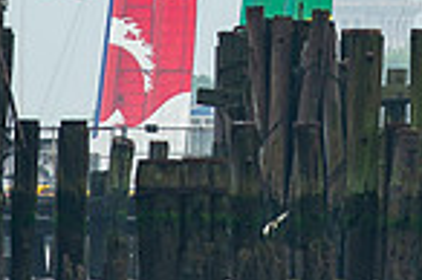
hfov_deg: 2.0
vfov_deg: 1.3
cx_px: 339
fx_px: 12283
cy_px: -254
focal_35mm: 1049
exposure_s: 1/1250
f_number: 5
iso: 400
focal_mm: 200
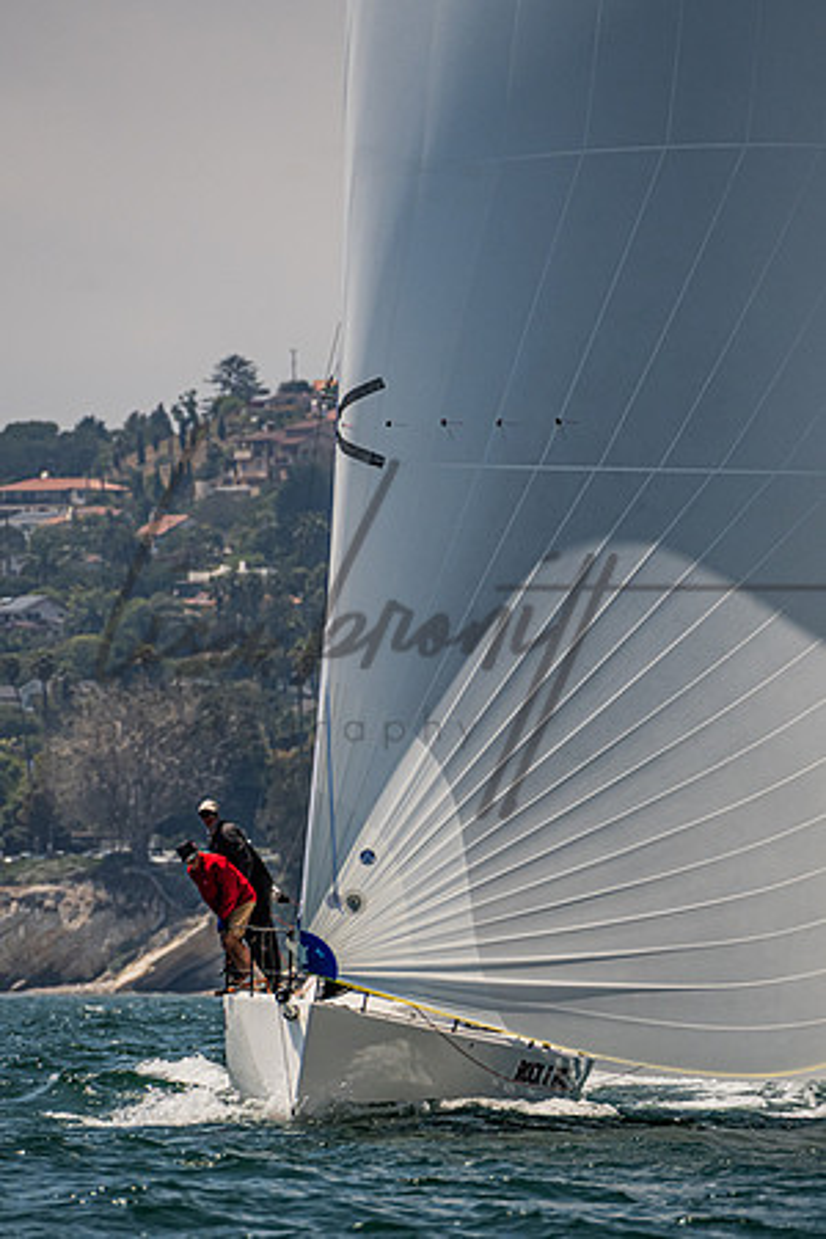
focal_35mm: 659
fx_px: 22665
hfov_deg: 2.1
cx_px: 381
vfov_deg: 3.1
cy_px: 652
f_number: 8
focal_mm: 400
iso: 500
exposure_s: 1/2500
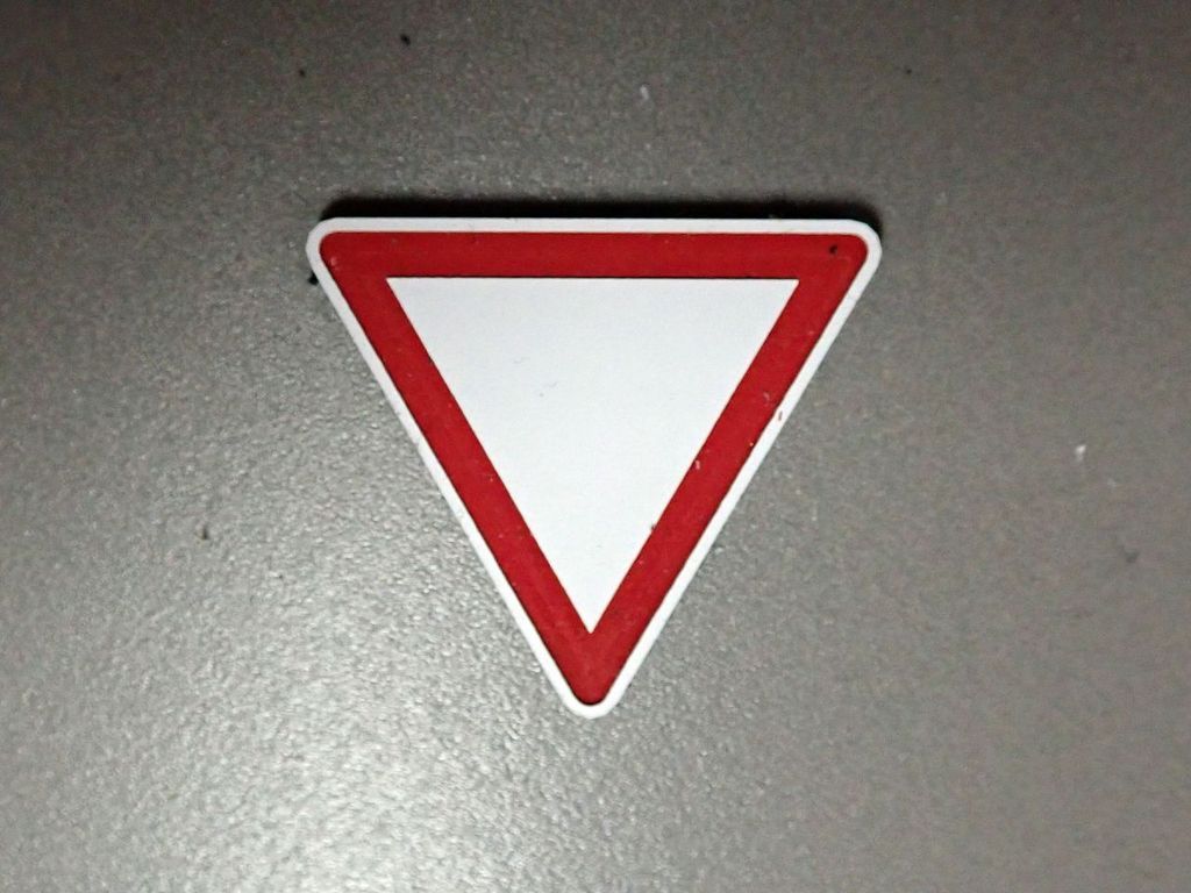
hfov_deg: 60.0
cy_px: 446
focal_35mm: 30
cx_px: 596
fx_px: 1032
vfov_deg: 46.8
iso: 640
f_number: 2.3
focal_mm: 5.5
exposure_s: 1/160
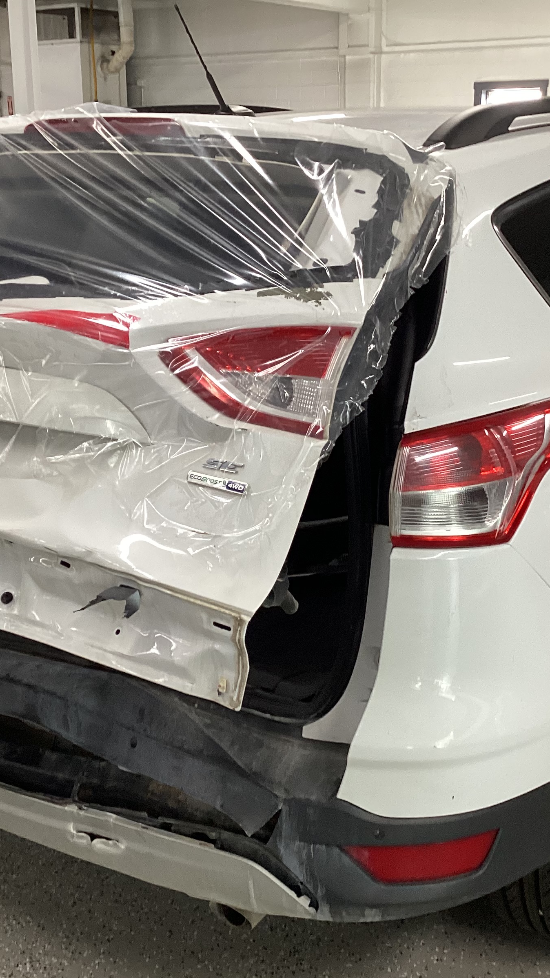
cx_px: 254
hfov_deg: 26.0
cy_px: 499
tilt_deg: -20.0
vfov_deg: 44.6
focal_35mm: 46
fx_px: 1192
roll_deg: -0.4
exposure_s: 1/60
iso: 160
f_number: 2.4
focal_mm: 3.3
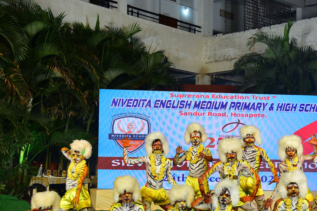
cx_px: 234
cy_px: 147
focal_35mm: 73
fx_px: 643
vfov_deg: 18.6
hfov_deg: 27.4
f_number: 8
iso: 500
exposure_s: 1/160
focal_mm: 48
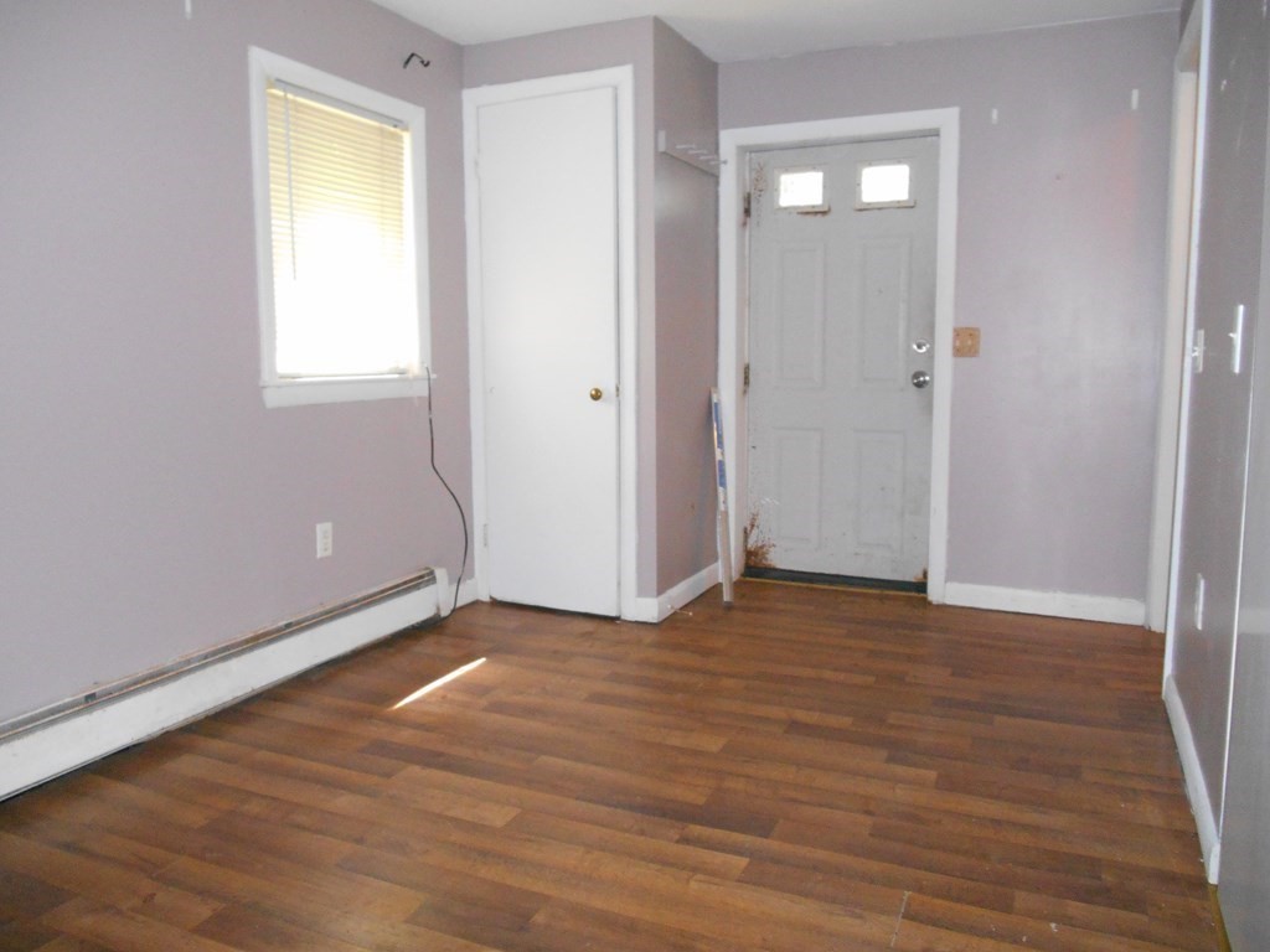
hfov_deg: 67.3
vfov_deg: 53.1
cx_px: 635
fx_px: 954
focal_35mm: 26
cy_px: 476
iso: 500
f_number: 3.4
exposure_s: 1/25
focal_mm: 4.7
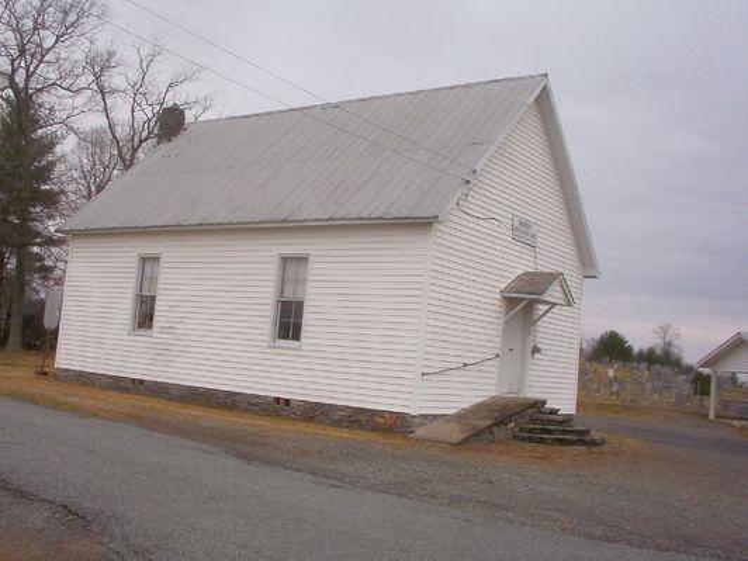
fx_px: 843
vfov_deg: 36.8
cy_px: 280
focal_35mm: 39
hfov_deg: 47.9
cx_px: 374
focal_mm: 6
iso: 100
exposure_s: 1/227
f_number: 8
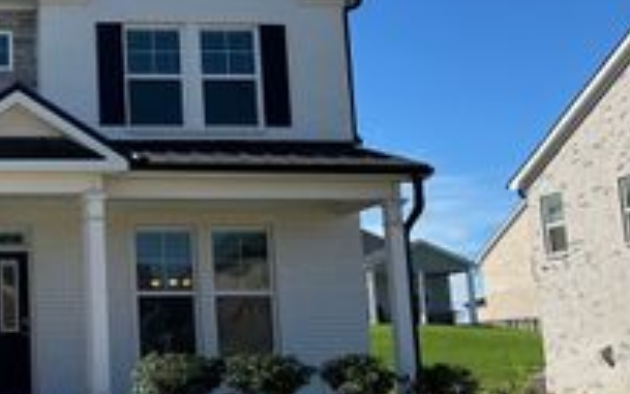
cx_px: -56
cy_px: 126
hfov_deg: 27.7
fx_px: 1168
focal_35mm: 68
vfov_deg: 19.1
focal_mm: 5.1
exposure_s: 1/3623
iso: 50
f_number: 1.6
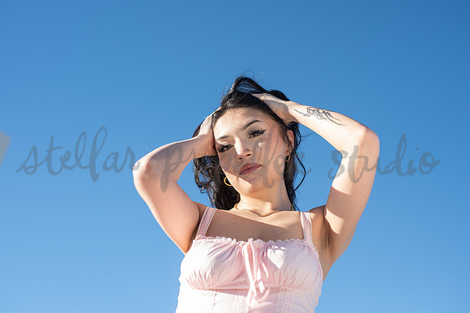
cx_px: 235
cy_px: 156
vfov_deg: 27.0
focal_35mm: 50
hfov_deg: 39.6
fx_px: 652
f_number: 2.8
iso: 125
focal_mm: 50
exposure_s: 1/1000
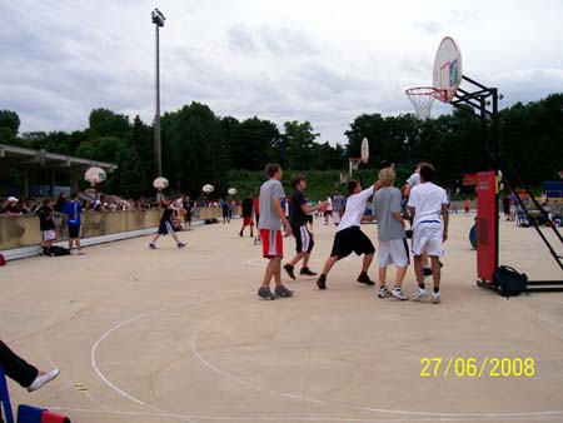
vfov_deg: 41.8
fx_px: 553
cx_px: 282
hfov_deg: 53.9
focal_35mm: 34
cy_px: 212
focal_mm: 5.6
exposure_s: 1/390
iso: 80
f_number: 5.1
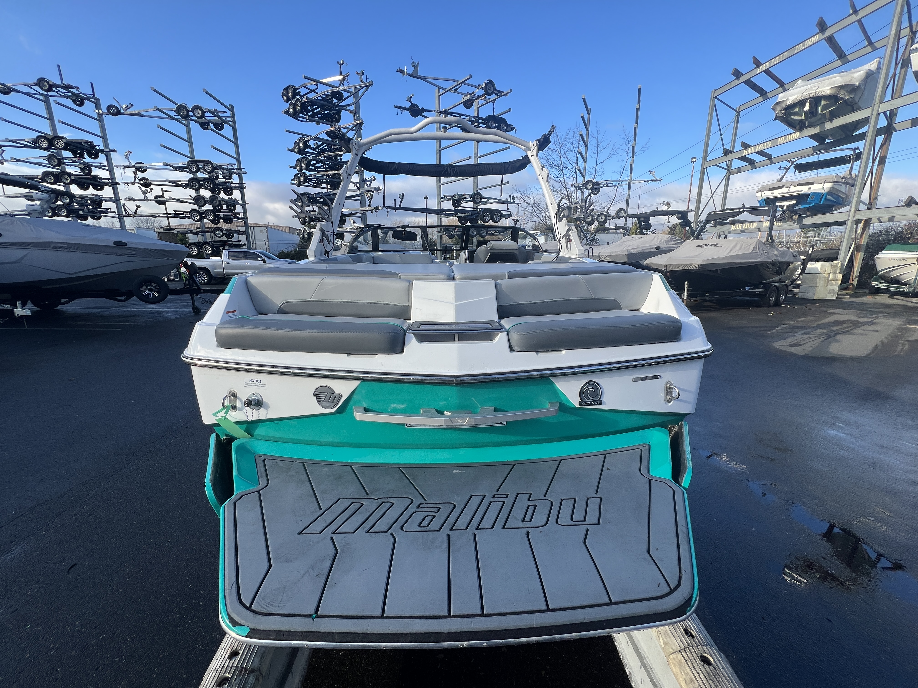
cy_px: 344
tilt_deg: -12.3
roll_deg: +1.0
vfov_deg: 89.9
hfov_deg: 106.2
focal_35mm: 13
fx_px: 345
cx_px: 459
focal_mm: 1.57
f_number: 1.8
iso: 32
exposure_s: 1/737
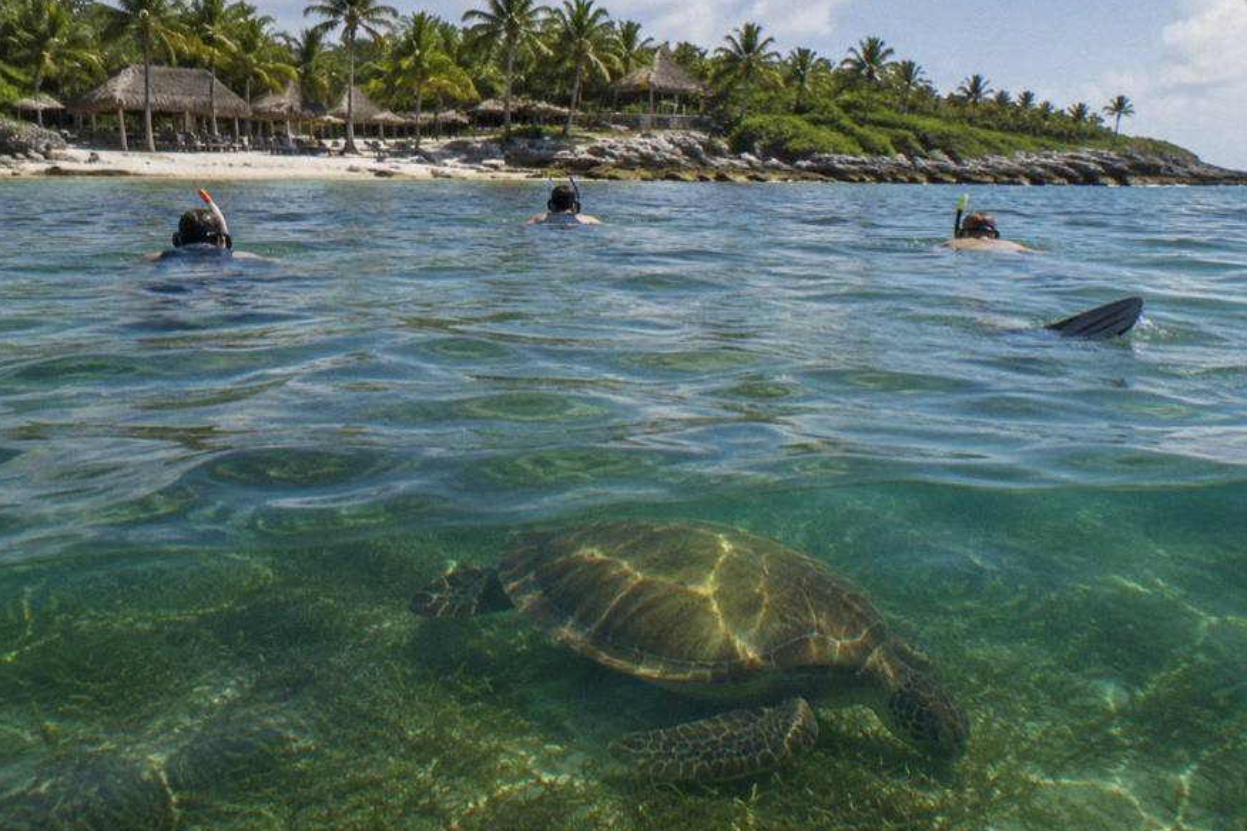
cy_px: 435
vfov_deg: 33.4
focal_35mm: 40
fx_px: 1385
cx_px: 684
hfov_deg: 48.4
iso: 500
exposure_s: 1/320
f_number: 10
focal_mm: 35
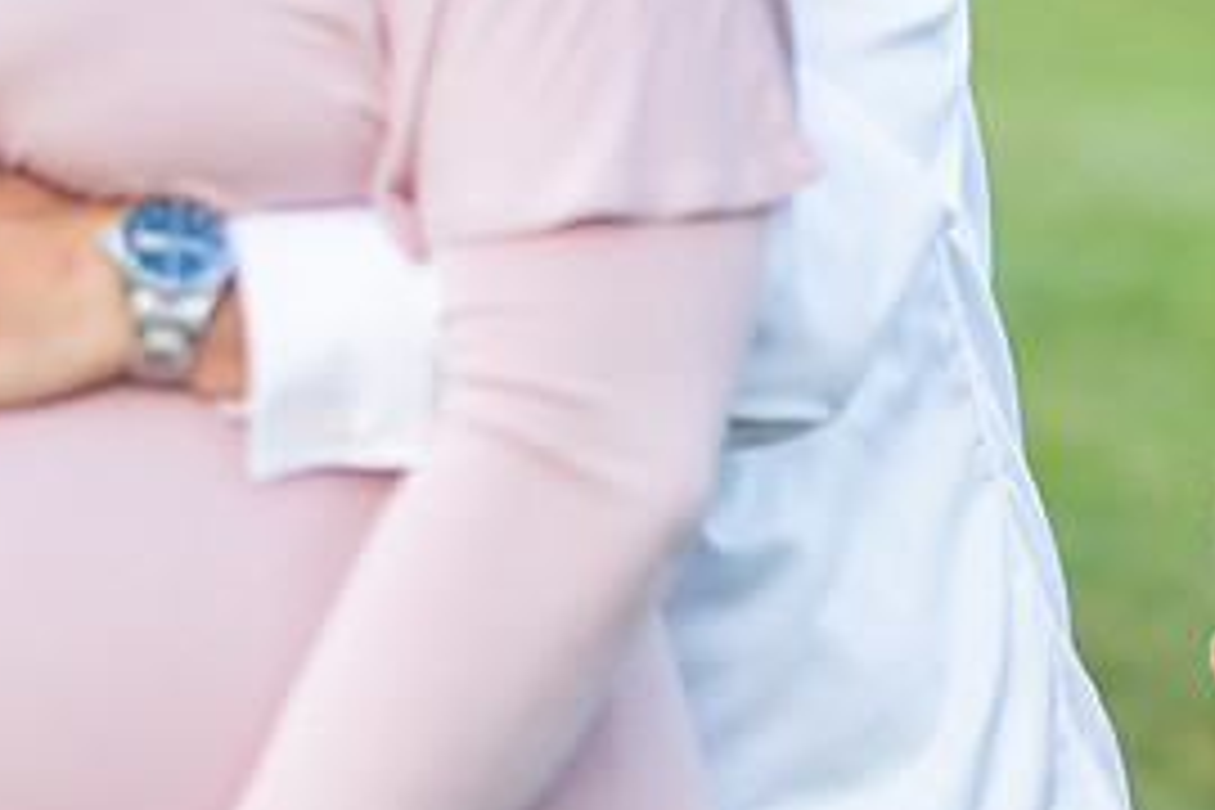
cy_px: 731
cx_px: 904
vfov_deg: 11.2
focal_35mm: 122
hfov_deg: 16.7
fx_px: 4117
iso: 125
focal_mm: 50
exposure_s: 1/320
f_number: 1.8
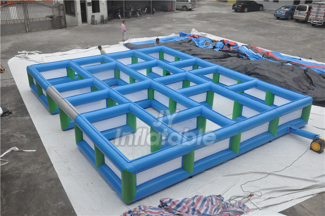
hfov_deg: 57.3
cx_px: 162
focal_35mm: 33
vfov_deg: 39.9
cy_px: 108
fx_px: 298
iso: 3200
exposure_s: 1/2500
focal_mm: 22
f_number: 8
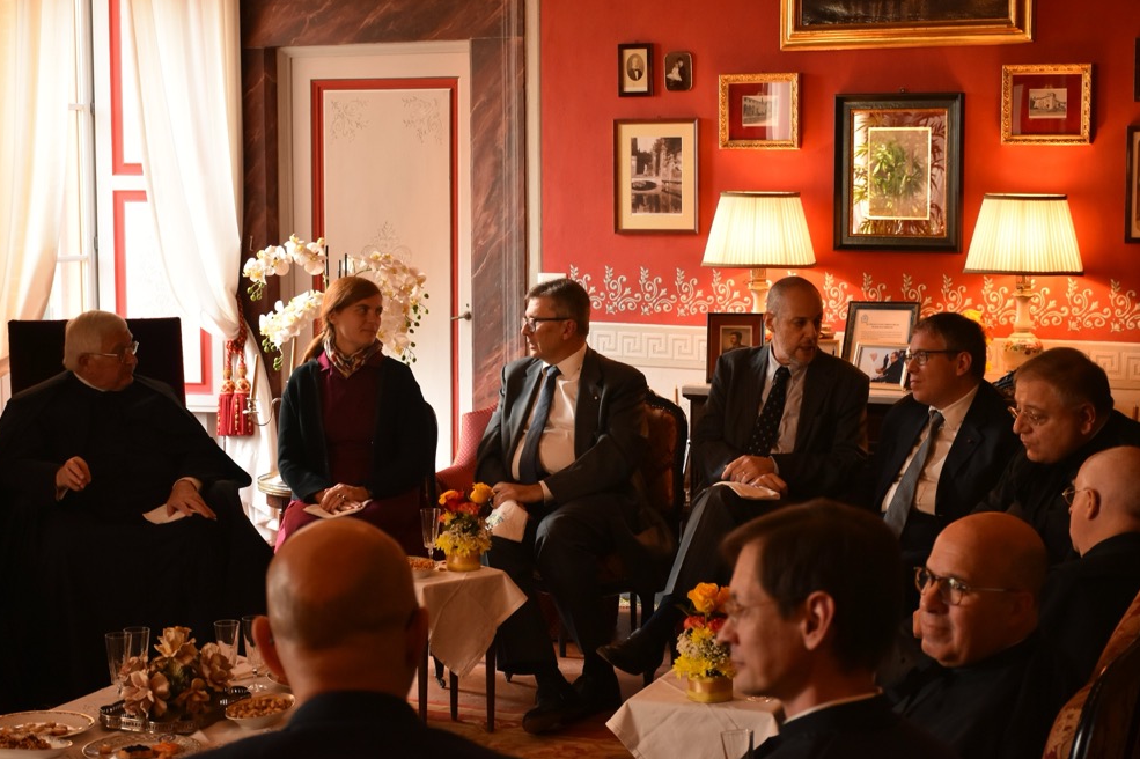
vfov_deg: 21.2
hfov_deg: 31.4
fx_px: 2026
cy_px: 377
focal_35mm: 64
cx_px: 564
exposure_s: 1/80
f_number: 5.6
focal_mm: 42
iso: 1000
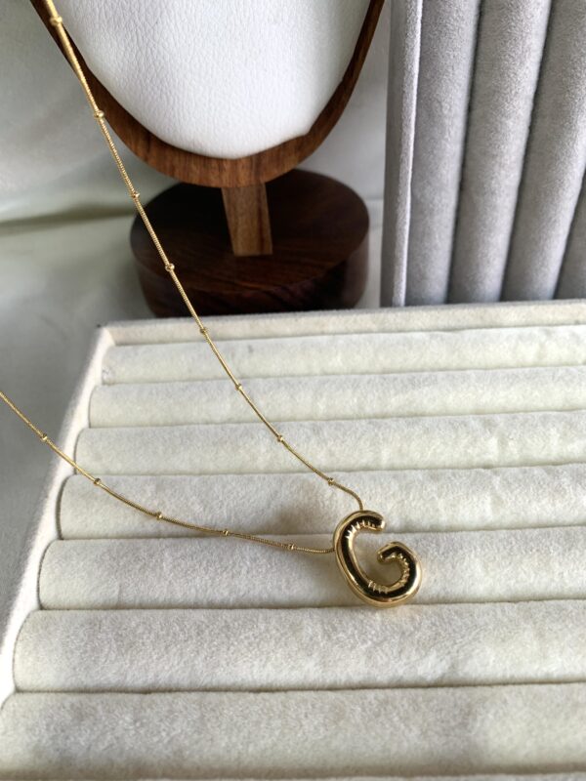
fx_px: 587
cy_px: 390
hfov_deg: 53.1
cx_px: 293
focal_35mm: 26
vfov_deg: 67.3
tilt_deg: -48.8
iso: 64
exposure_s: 1/50
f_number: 1.8
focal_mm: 4.25
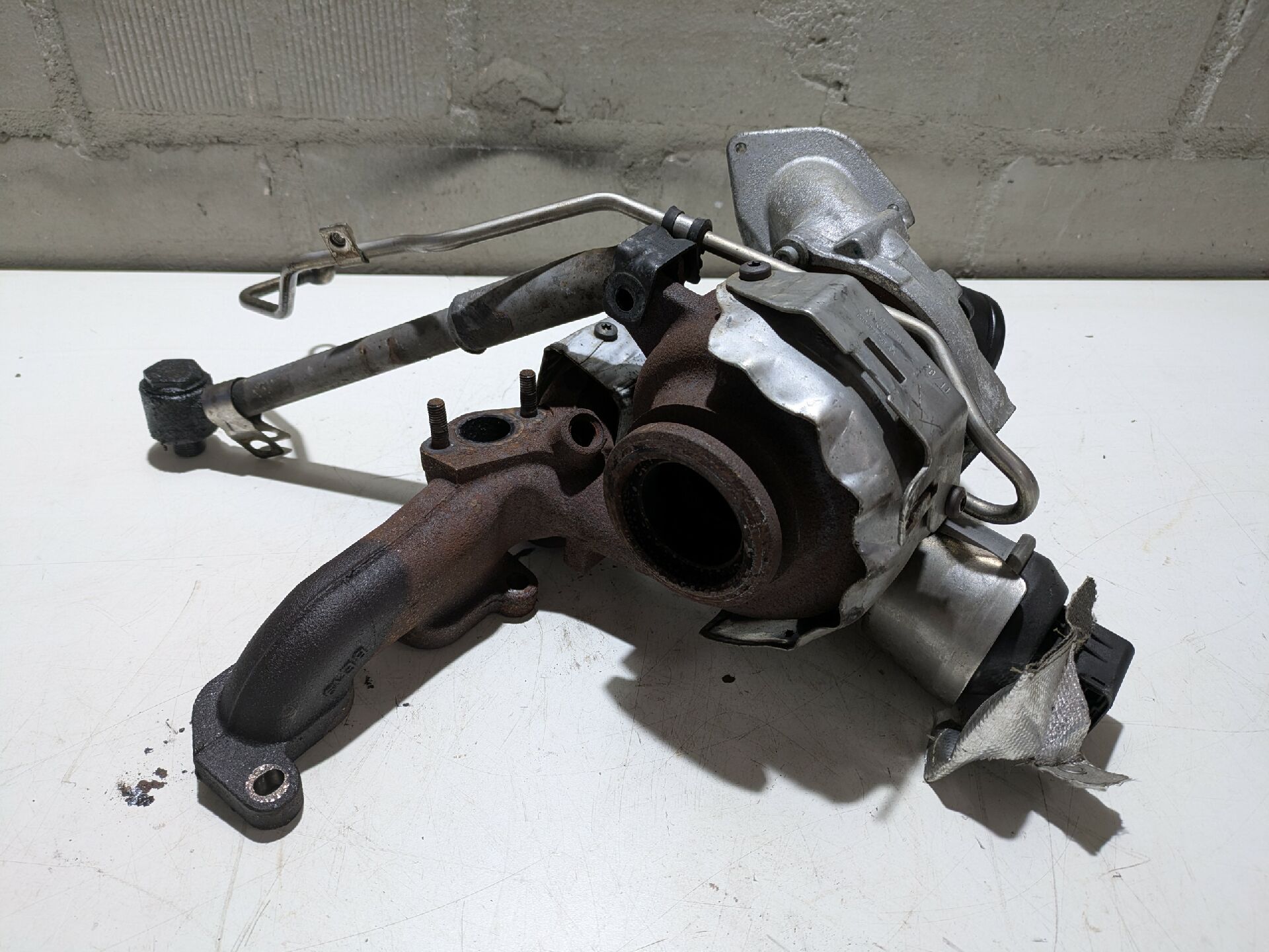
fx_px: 916
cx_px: 634
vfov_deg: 54.9
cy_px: 476
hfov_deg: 69.4
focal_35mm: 25
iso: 51
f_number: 1.89
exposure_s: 1/33.3
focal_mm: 5.43
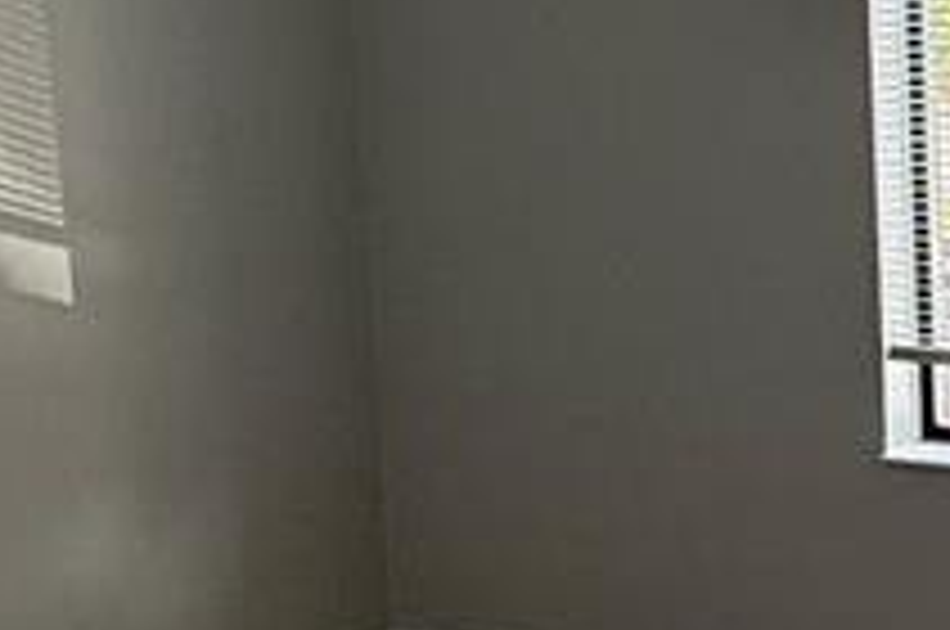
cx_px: 1261
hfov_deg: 21.9
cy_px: 216
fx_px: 2187
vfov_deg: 16.4
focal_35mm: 83
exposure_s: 1/101
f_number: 2.2
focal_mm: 2.22
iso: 64
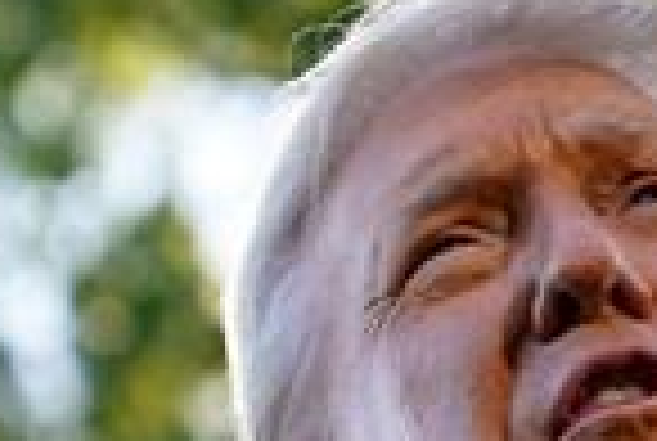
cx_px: 459
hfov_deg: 7.8
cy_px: 875
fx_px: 4791
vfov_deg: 5.2
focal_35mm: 262
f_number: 2.8
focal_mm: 59
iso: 250
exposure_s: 1/800
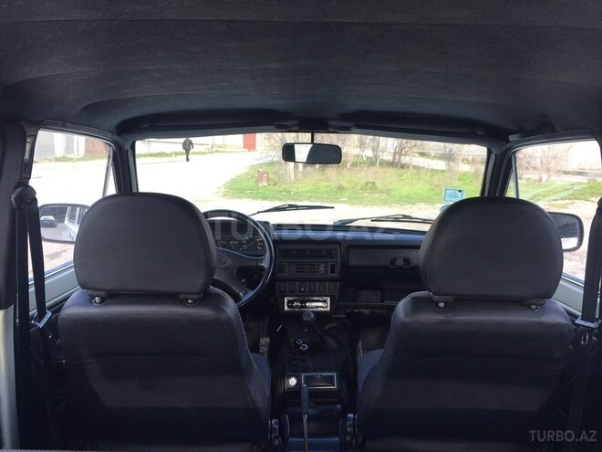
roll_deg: -1.4
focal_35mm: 29
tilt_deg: -8.4
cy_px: 226
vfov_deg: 48.2
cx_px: 301
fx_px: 504
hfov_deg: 61.7
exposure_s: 1/158
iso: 32
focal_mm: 4.15
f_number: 2.2
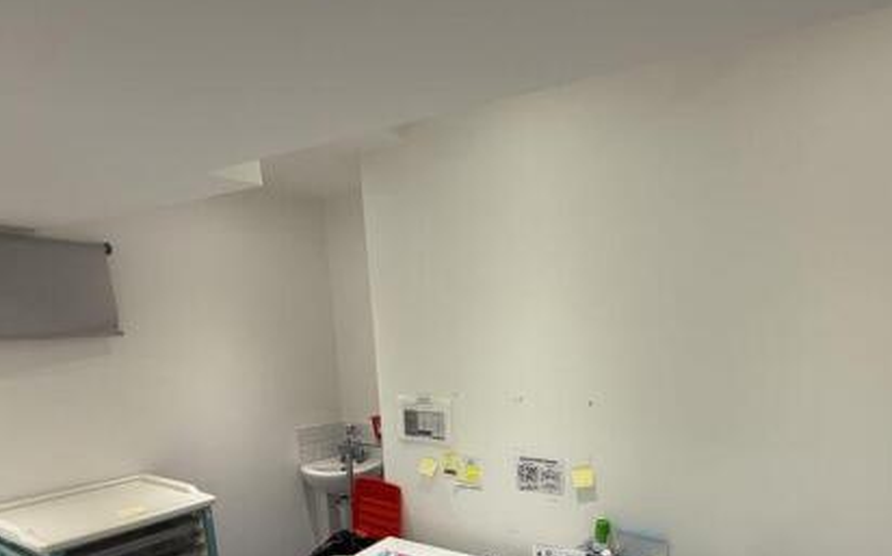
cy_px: 447
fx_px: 510
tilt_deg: -13.3
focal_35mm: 21
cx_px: 545
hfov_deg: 81.1
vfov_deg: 53.3
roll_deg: -0.8
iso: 125
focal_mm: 2.22
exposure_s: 1/100
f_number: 2.2
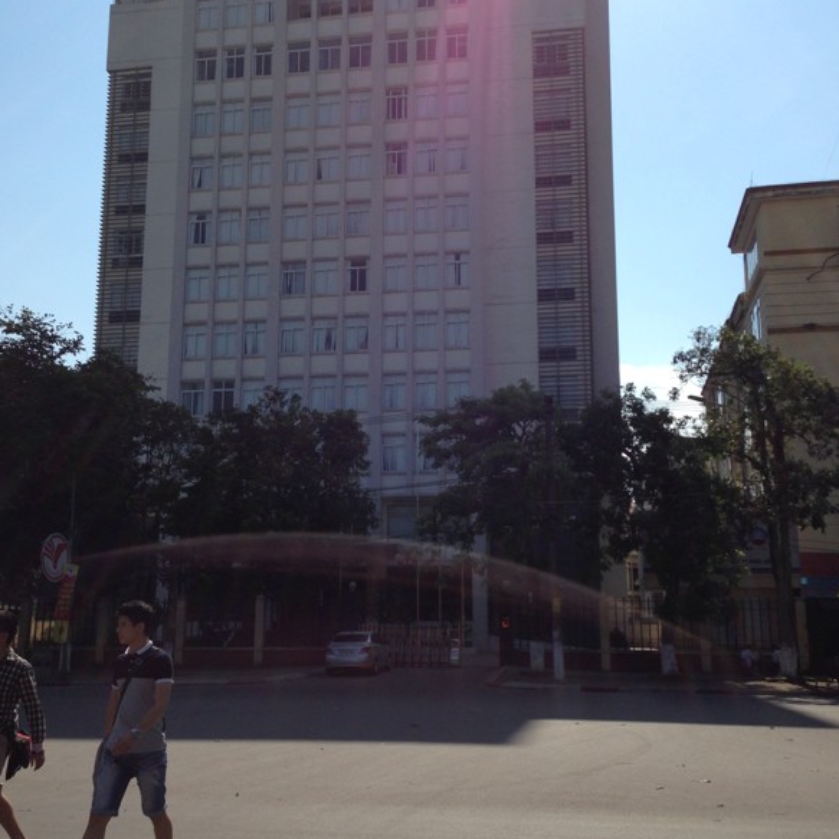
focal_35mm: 40
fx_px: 1097
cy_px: 420
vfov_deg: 41.9
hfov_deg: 41.9
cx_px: 422
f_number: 2.4
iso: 50
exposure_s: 1/2584
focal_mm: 4.12
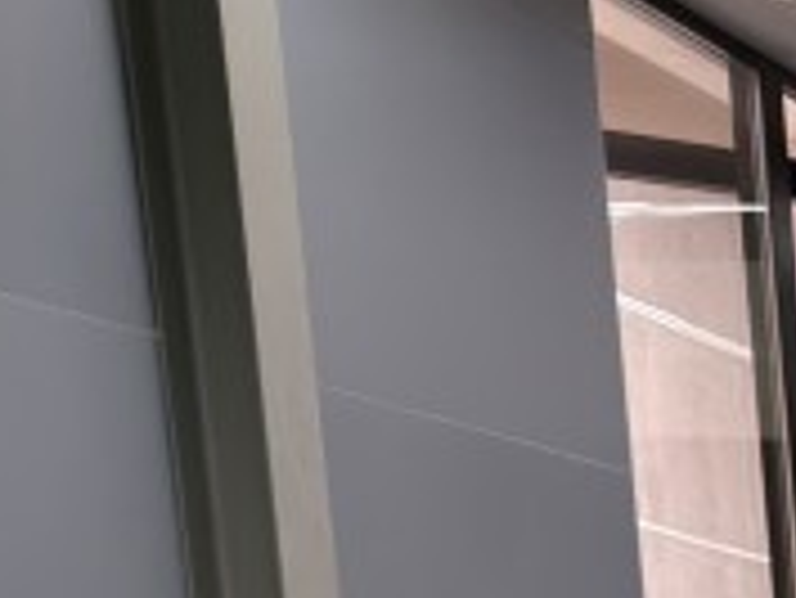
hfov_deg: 10.7
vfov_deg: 9.2
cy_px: 1574
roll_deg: -1.2
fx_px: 3198
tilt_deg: -13.0
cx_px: 2240
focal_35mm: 139
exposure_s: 1/33
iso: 200
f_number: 1.78
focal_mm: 6.76
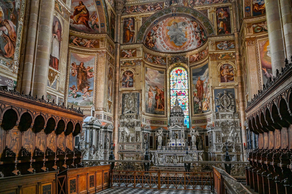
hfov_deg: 62.0
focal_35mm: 30
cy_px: 97
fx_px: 243
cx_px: 146
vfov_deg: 43.6
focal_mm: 30
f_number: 4
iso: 640
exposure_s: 1/20
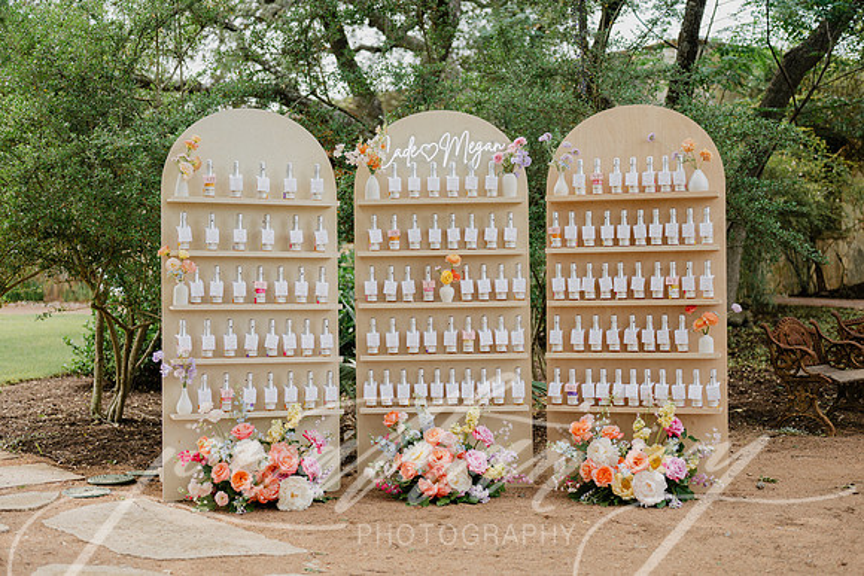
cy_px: 288
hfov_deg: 39.6
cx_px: 432
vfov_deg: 27.0
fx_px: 1200
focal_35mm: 50
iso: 100
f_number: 2
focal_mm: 50
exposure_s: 1/640
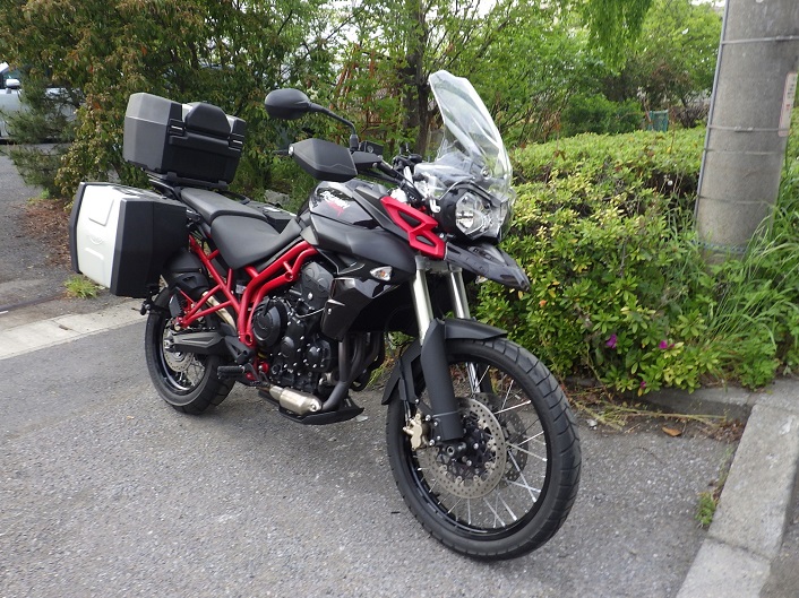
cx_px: 400
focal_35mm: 28
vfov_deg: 49.7
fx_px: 646
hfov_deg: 63.5
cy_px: 299
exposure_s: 1/50
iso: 125
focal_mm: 5
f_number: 3.5
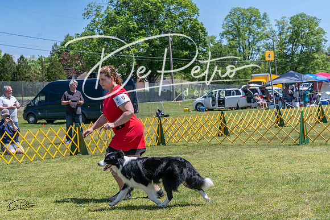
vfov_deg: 19.5
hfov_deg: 28.8
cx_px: 165
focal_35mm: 70
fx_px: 642
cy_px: 110
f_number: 7.1
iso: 500
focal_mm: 70
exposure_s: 1/1600
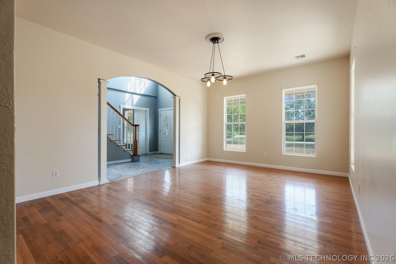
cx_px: 198
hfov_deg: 96.7
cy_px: 132
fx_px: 176
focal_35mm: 16
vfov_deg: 73.7
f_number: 8
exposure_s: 1/13
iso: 200
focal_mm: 16
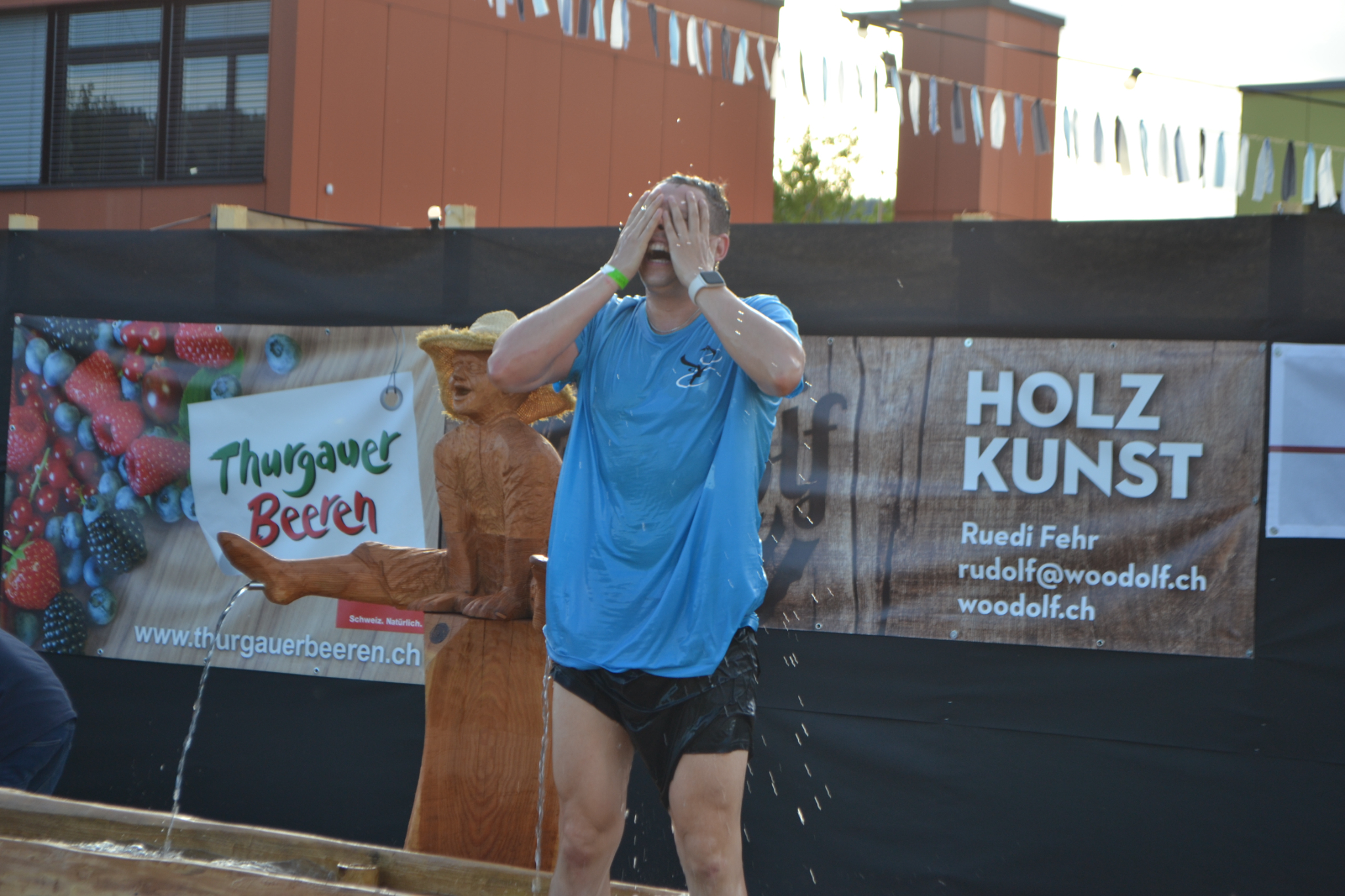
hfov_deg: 24.6
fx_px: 3082
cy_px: 448
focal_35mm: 82
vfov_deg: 16.6
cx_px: 672
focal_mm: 55
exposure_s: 1/125
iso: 125
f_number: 5.6
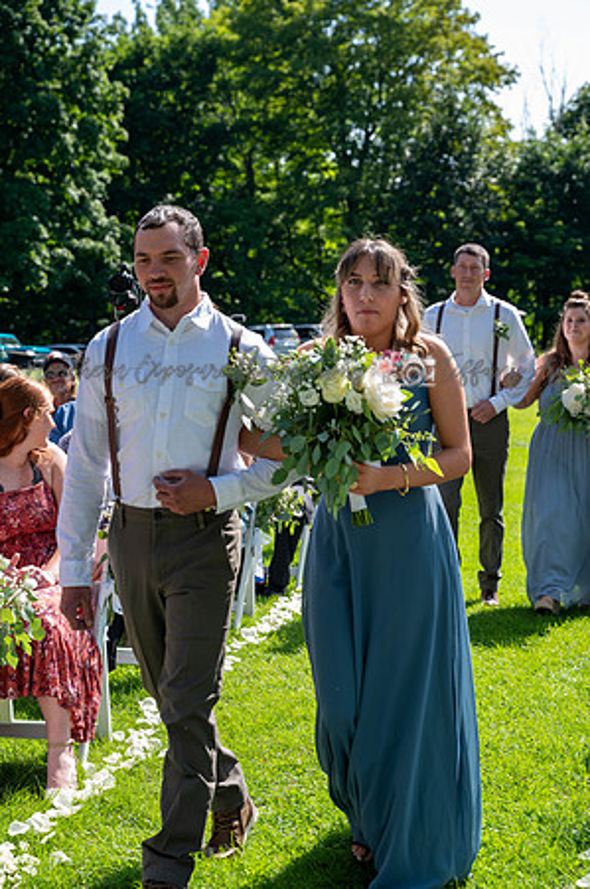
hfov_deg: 19.7
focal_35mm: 69
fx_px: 1700
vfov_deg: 29.3
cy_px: 444
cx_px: 295
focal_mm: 69
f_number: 5.6
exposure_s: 1/250
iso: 160
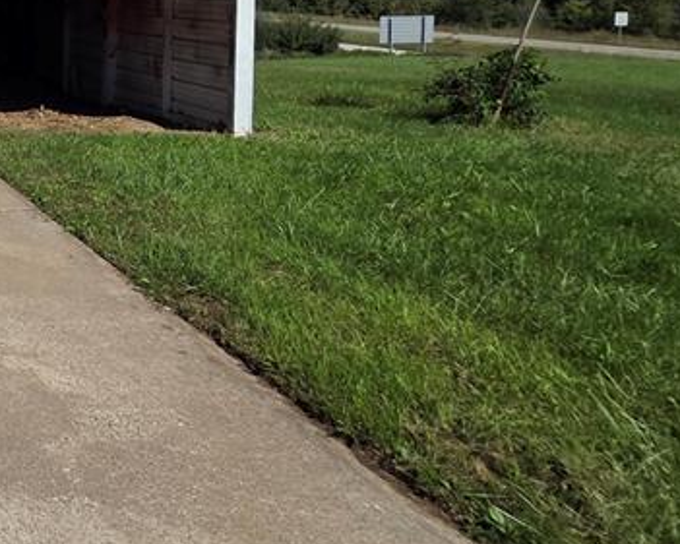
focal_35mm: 37
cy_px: 35
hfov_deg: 32.5
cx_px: -256
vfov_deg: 37.1
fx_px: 745
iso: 50
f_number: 2.2
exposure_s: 1/5144
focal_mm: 2.2
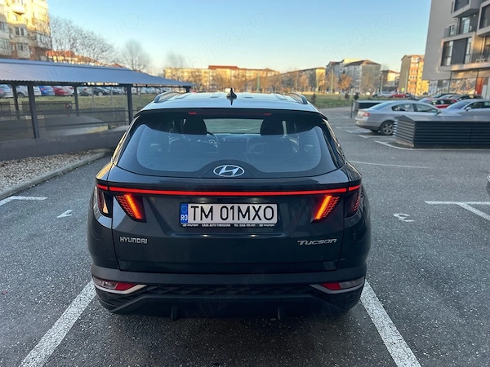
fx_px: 368
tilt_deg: -14.2
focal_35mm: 26
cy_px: 184
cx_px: 245
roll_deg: -1.0
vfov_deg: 53.1
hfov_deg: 67.3
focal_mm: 5.7
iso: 40
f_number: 1.5
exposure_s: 1/244
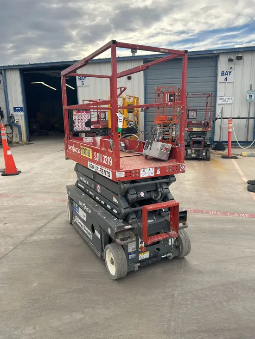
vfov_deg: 67.3
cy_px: 170
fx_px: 255
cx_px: 128
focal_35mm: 26
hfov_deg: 53.1
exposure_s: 1/733
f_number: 1.5
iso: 50
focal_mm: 5.7
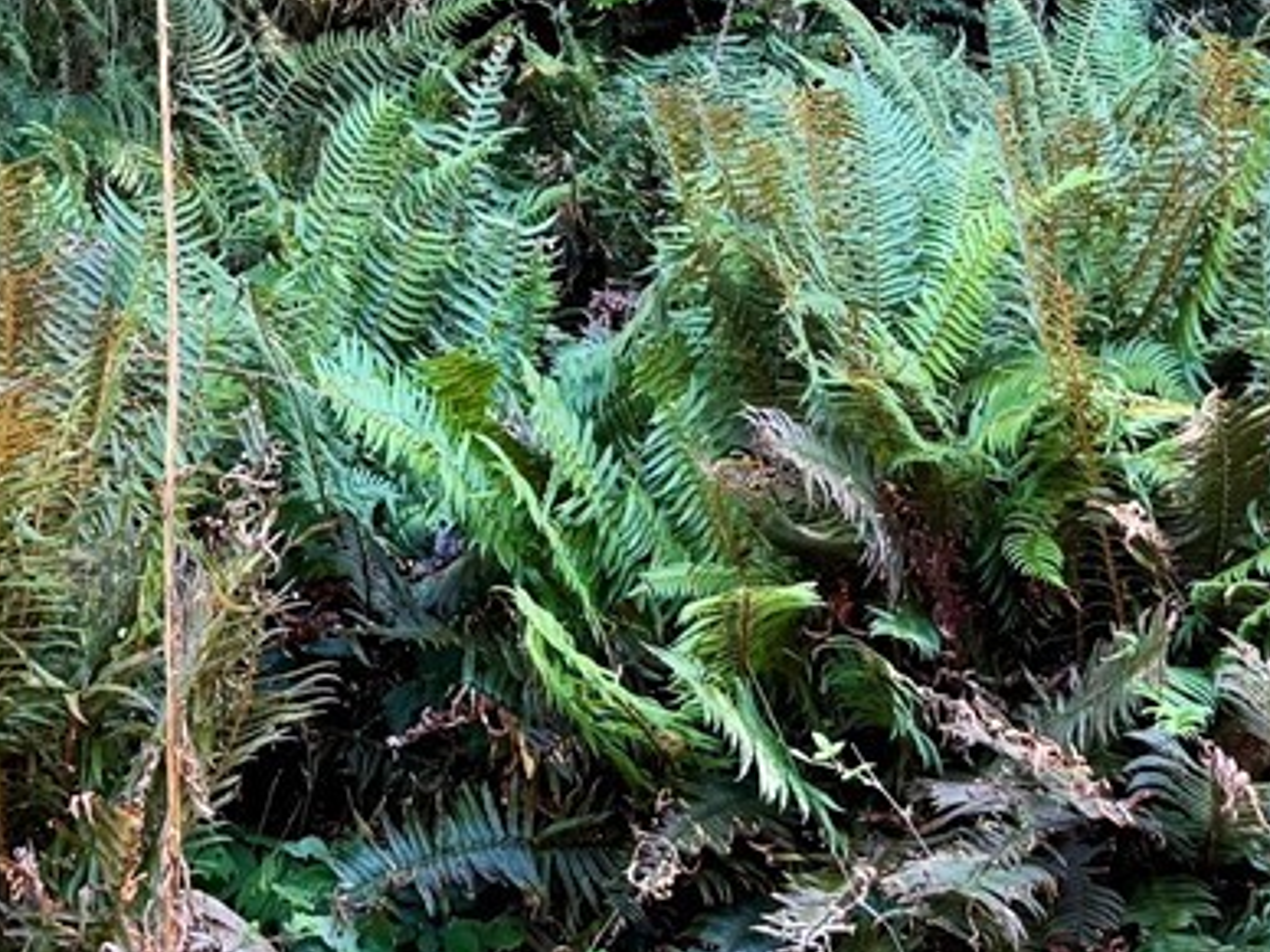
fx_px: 3632
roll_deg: +0.1
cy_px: -517
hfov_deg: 19.7
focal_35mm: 99
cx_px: 301
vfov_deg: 13.9
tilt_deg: +1.4
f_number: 1.78
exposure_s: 1/121
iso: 125
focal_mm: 6.76
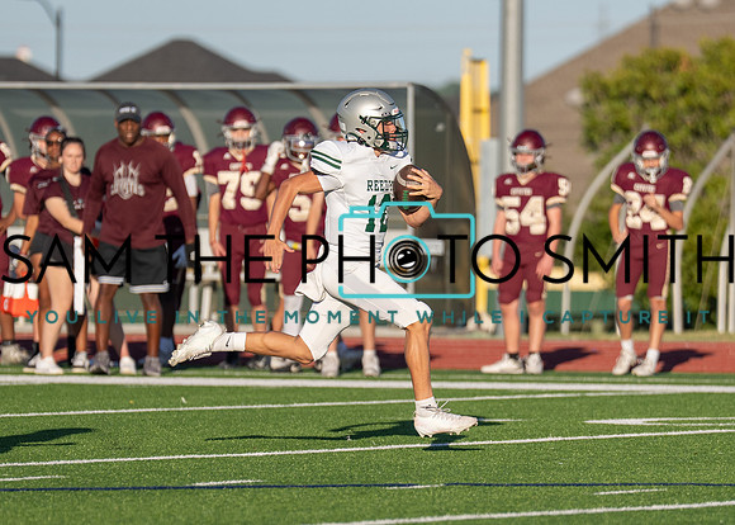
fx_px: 9101
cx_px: 379
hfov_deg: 4.6
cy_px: 336
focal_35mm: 436
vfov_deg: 3.3
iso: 160
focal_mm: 200
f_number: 2.8
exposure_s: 1/3200
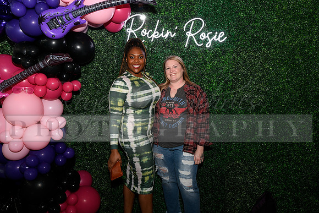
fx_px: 257
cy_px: 106
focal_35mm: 29
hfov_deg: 63.6
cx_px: 160
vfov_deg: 45.0
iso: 500
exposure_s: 1/60
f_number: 6.3
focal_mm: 29
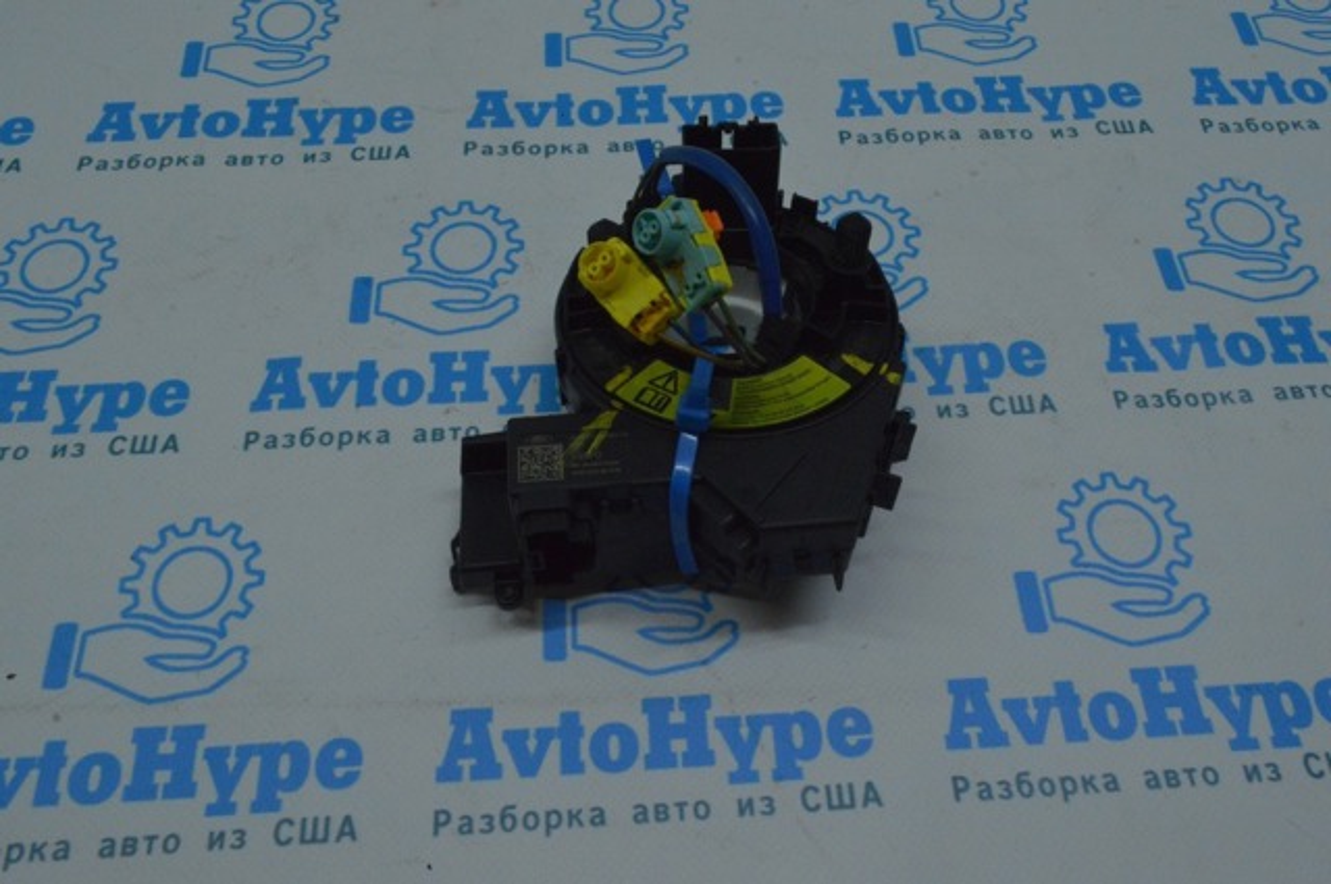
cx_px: 666
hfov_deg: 67.4
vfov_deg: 47.8
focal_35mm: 27
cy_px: 442
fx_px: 997
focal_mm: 18
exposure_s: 1/80
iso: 3200
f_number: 22
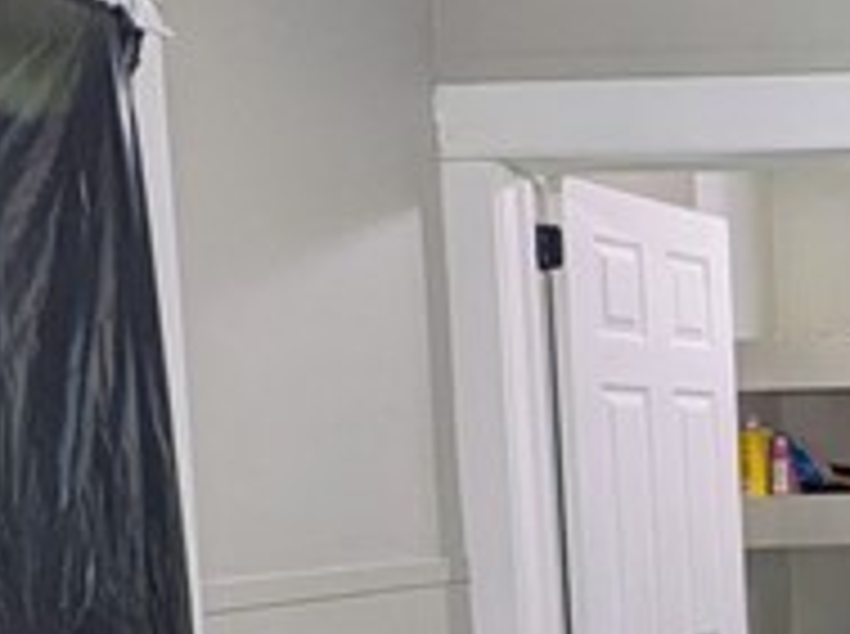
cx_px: 1349
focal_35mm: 76
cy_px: 567
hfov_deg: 20.9
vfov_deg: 19.0
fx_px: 1863
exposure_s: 1/24
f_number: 2.2
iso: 92
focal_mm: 1.85
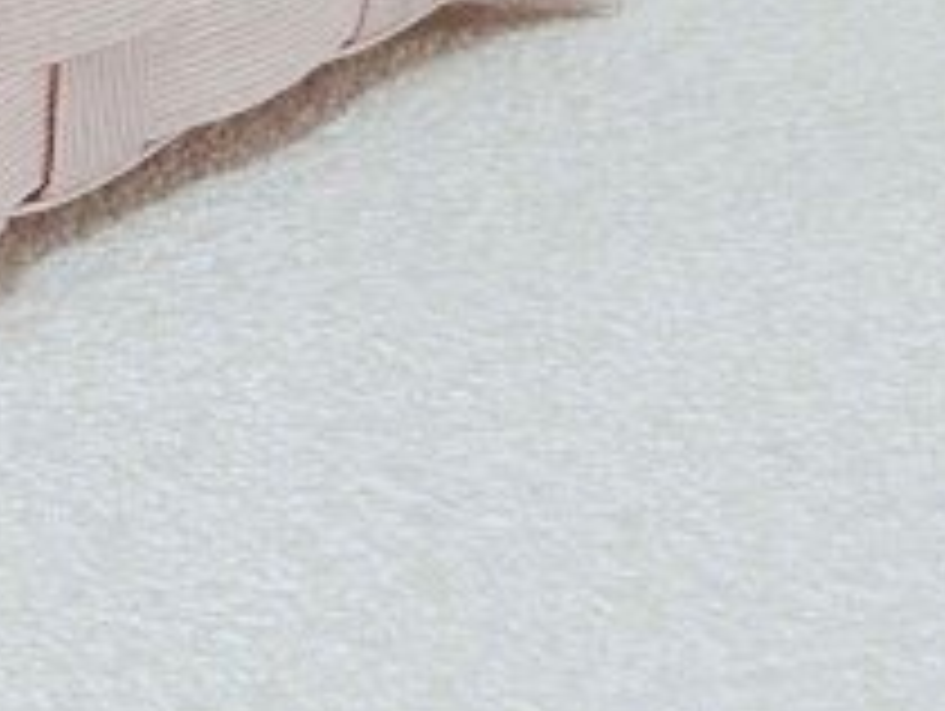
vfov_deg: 10.6
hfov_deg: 14.1
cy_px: -162
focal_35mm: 137
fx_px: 3744
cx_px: -72
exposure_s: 1/60
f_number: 4.4
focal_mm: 8
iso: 400
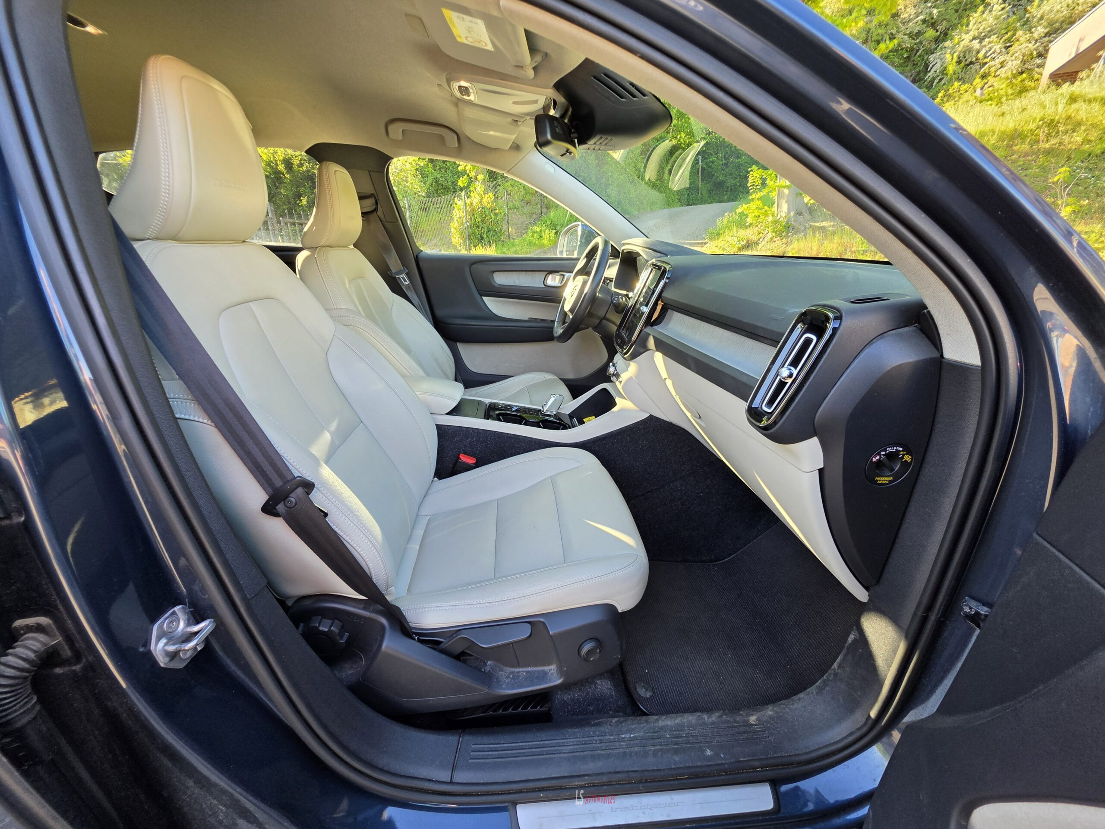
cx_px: 552
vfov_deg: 89.9
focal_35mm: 13
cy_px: 414
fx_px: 415
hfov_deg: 106.2
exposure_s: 1/100
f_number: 1.9
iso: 50
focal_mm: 2.2
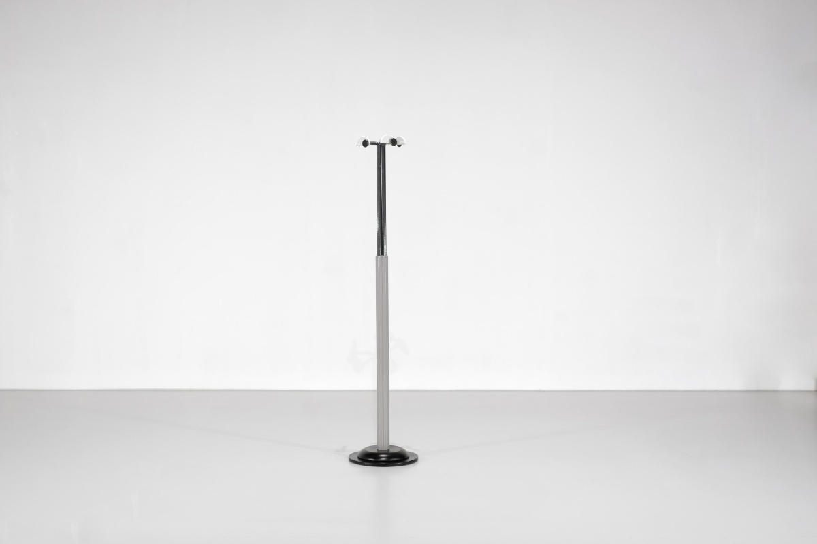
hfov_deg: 37.5
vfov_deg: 25.5
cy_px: 272
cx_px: 408
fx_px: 1203
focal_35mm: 53
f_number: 8
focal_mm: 35
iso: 400
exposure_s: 1/20
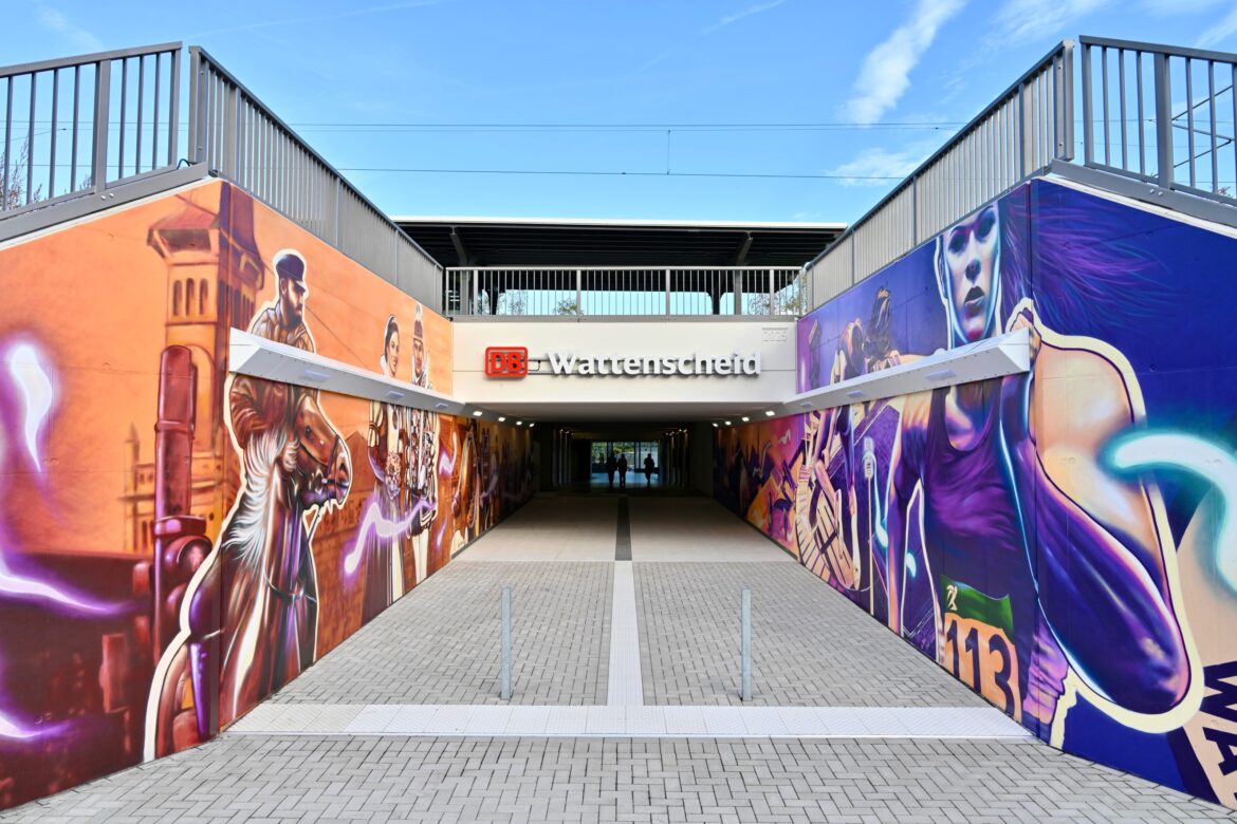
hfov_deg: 73.7
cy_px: 412
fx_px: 825
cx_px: 618
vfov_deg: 53.1
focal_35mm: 24
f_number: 9
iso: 64
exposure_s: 1/60
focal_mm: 24
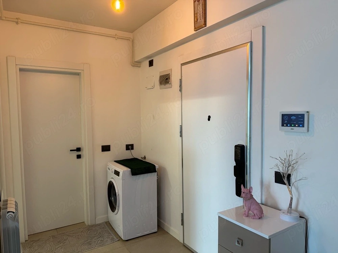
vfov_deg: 56.8
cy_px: 126
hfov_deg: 71.6
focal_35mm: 24
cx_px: 169
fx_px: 234
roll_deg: +0.5
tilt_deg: -2.8
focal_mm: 6.76
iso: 100
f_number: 1.78
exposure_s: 1/50
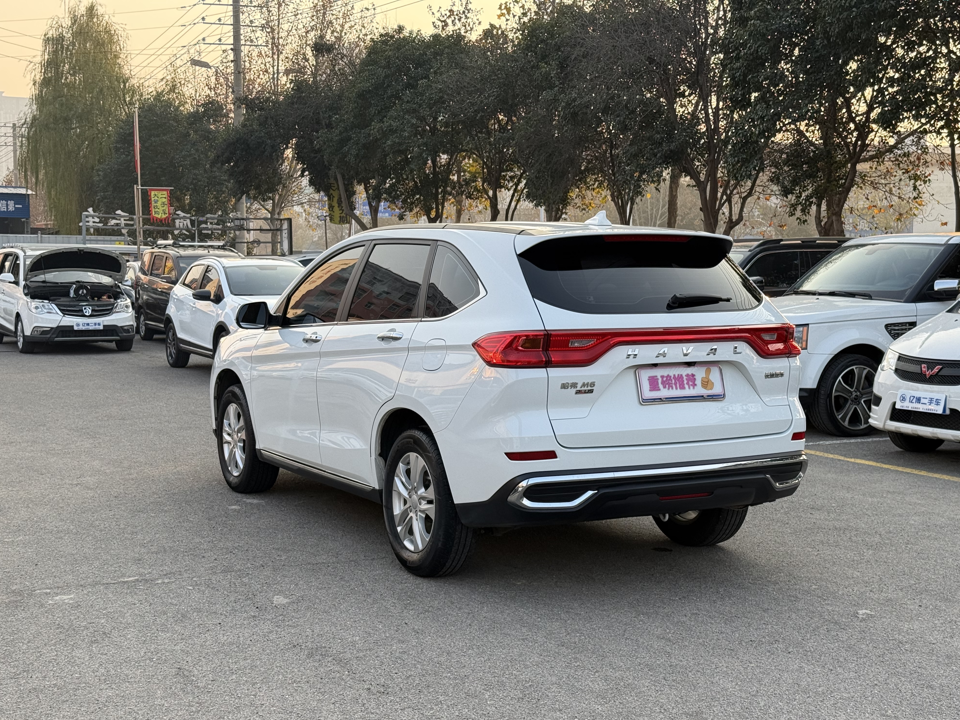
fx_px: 1359
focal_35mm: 49
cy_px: 367
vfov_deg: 29.7
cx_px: 477
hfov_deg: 38.9
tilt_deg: -5.1
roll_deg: -0.2
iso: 64
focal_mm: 6.76
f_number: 1.78
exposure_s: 1/733
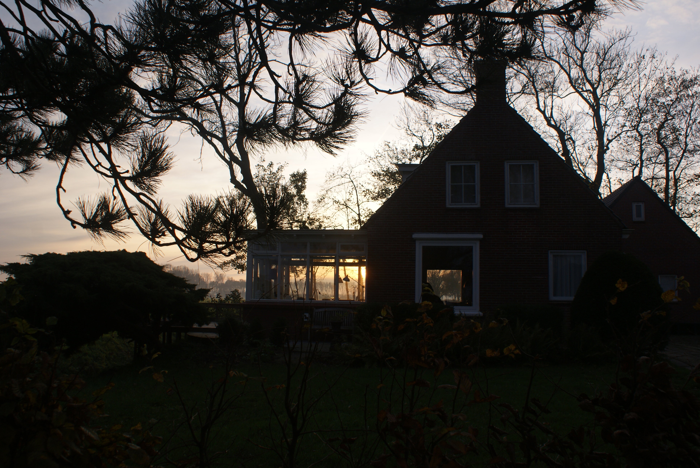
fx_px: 642
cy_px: 234
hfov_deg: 57.2
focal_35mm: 33
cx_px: 350
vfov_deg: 40.1
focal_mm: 22
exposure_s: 1/80
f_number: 8
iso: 100
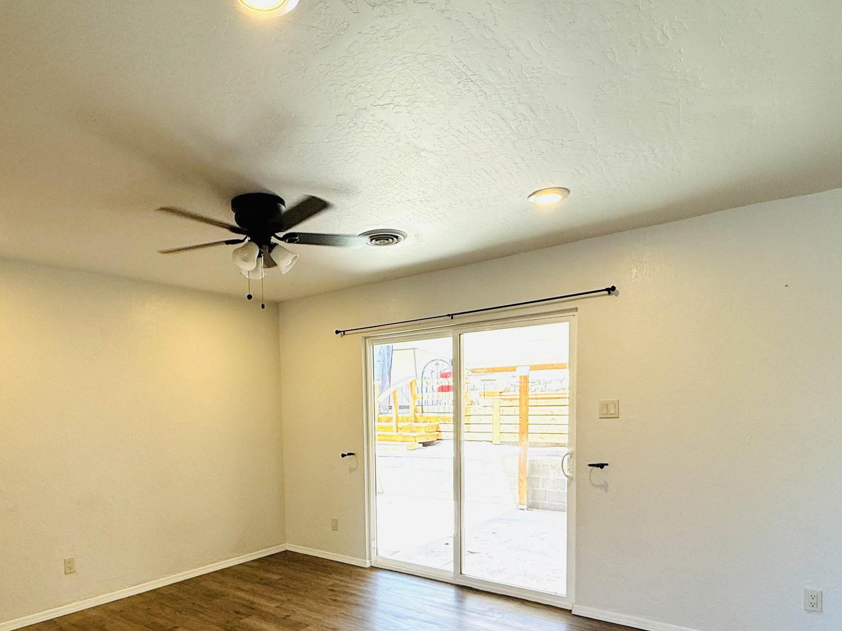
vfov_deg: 56.7
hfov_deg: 73.4
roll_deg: +1.0
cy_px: 451
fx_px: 559
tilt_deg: -4.6
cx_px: 354
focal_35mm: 23
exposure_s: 1/165
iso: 64
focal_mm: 2.22
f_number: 2.2
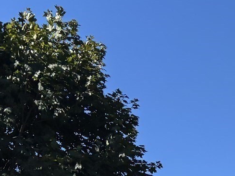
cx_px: 382
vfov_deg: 12.1
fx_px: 739
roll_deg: +2.4
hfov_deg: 16.1
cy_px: 351
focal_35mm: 109
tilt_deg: +5.0
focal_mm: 5.96
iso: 50
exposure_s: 1/6329
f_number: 1.6
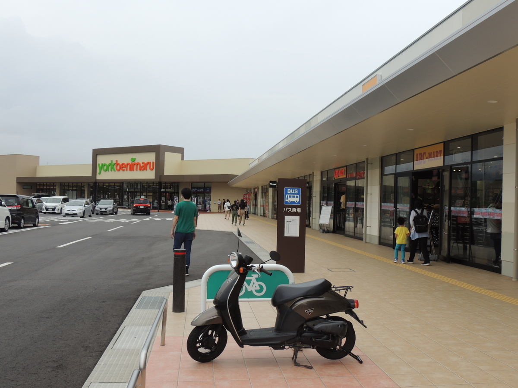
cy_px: 194
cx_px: 259
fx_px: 524
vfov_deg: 40.7
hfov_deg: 52.6
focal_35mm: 35
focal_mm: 6.2
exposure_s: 1/320
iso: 100
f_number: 4.1
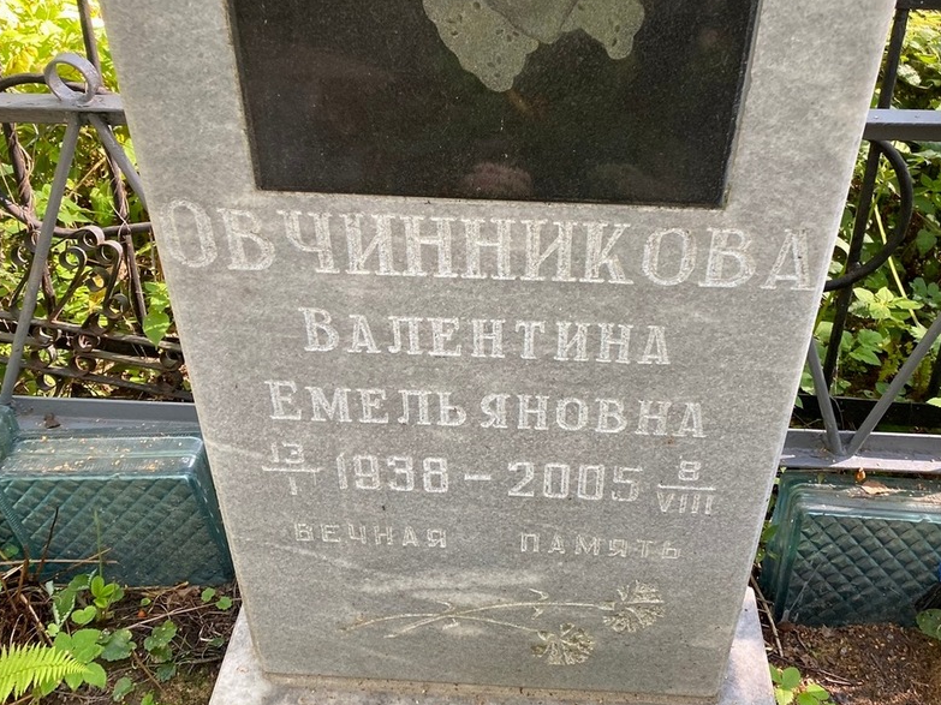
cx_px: 501
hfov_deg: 53.9
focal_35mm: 34
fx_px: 924
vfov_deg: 41.5
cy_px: 275
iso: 64
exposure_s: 1/121
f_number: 1.8
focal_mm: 4.25
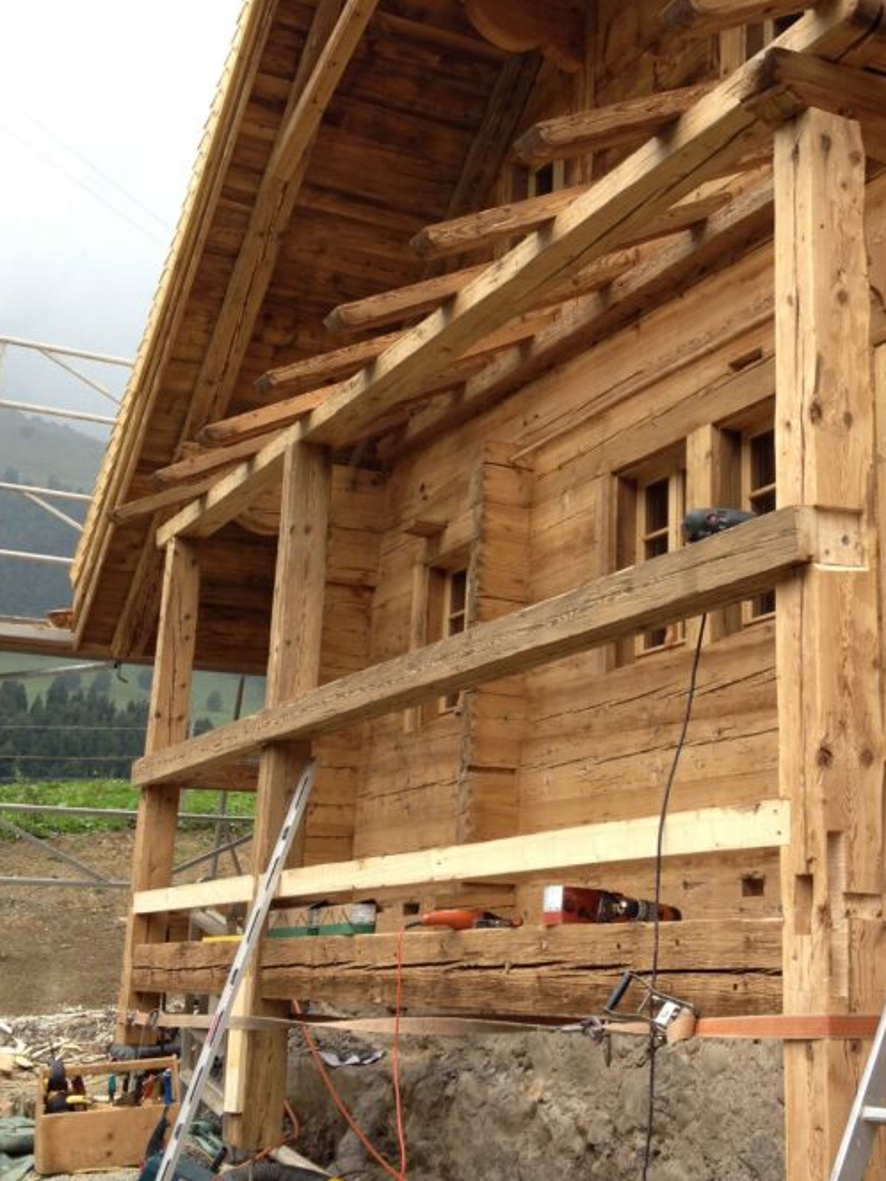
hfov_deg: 26.8
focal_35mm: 54
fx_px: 1843
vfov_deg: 35.4
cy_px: 443
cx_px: 635
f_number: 2.4
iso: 64
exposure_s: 1/231
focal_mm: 4.28
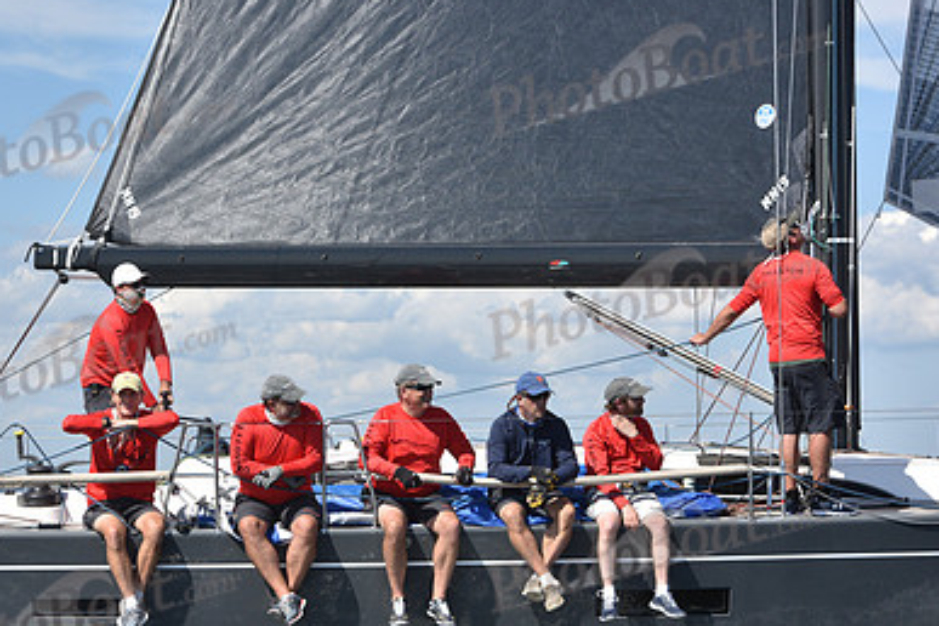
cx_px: 364
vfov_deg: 10.1
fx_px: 3521
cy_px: 457
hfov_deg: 15.2
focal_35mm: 135
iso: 320
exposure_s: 1/1250
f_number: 8
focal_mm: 90
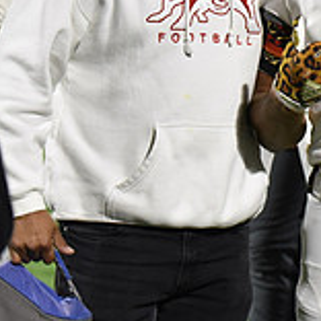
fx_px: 2486
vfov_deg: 7.4
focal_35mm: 237
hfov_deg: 7.4
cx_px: 280
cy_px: 48
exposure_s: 1/640
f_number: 2.8
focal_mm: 75
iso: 3600
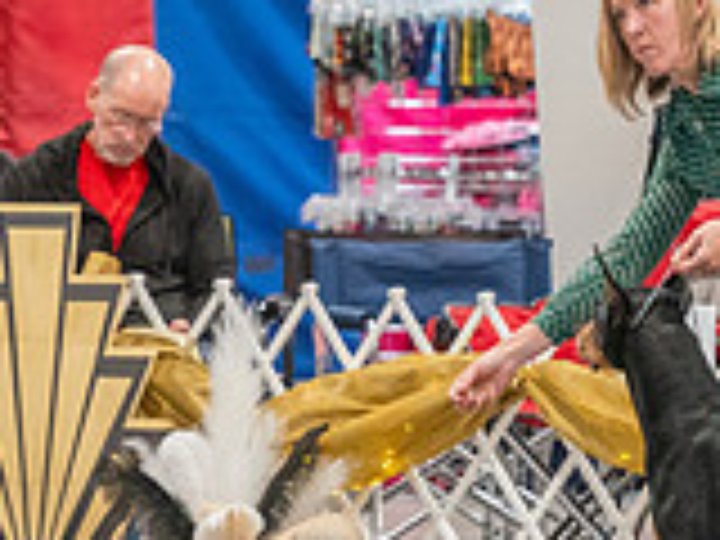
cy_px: 214
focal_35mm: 697
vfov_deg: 2.1
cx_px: -194
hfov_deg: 2.8
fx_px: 14497
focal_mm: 200
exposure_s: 1/250
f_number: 2.8
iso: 6400
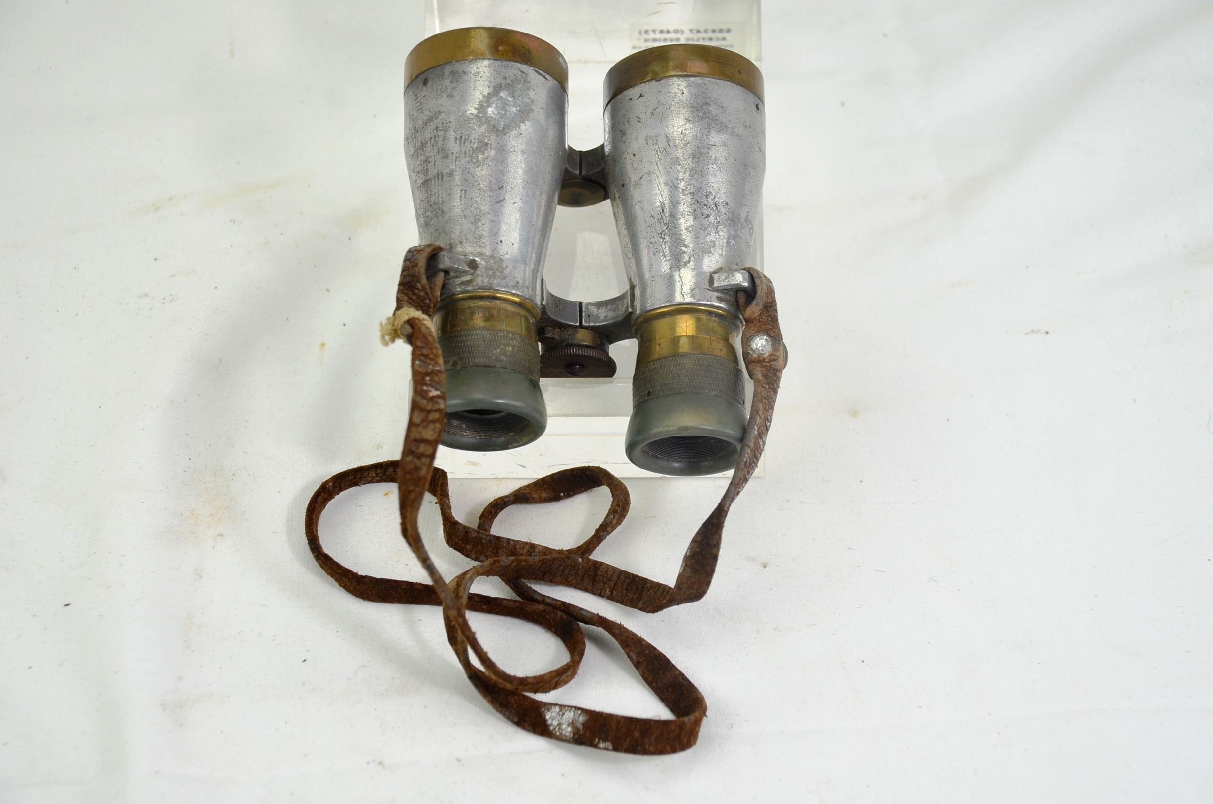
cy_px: 402
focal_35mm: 75
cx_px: 606
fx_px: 2522
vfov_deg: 18.1
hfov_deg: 27.0
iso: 250
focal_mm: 50
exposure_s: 1/125
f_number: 5.6
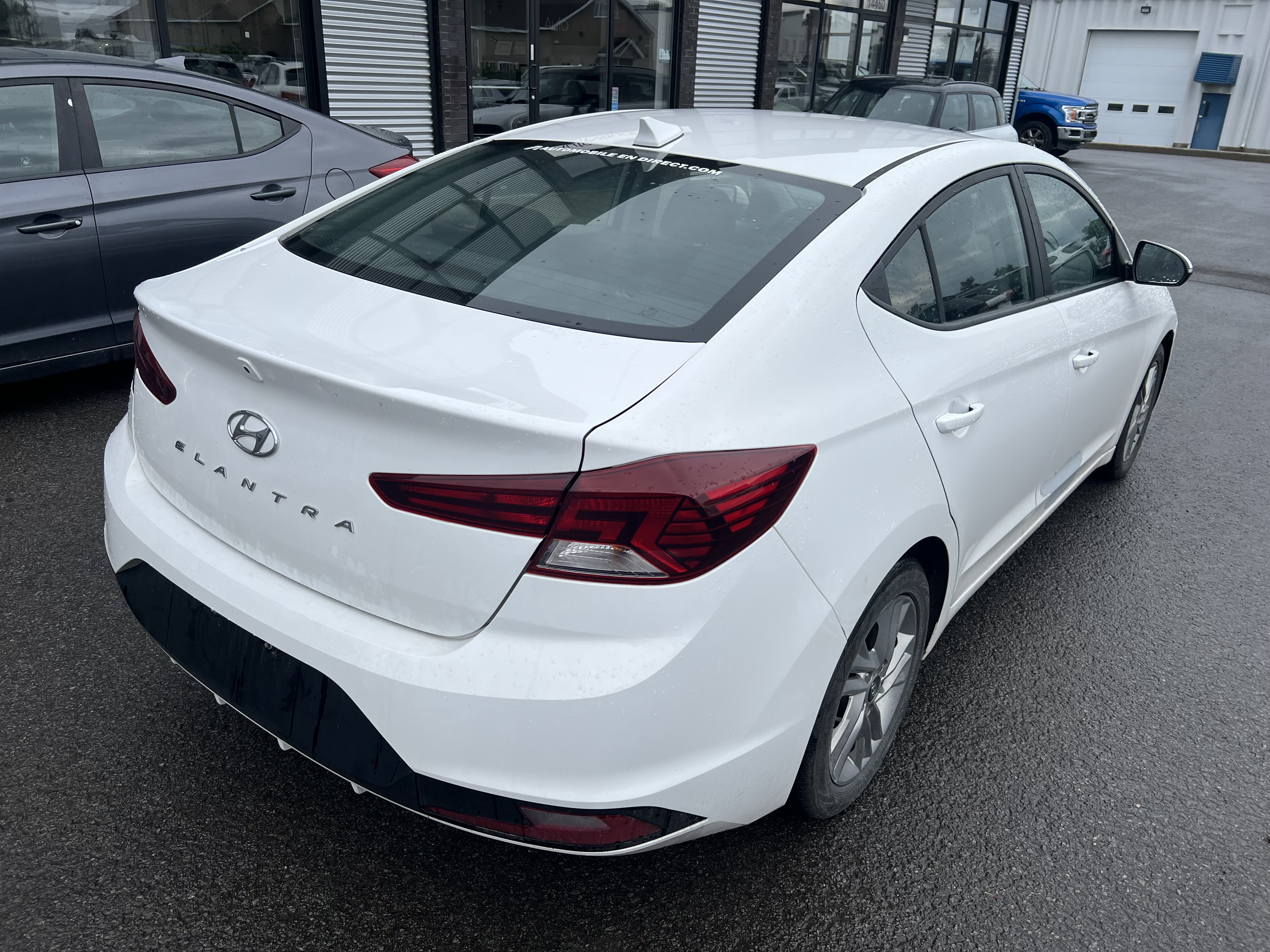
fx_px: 954
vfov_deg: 53.1
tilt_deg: -21.3
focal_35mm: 26
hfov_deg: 67.3
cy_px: 476
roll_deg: -3.2
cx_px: 635
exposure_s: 1/2083
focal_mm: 5.7
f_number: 1.5
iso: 50
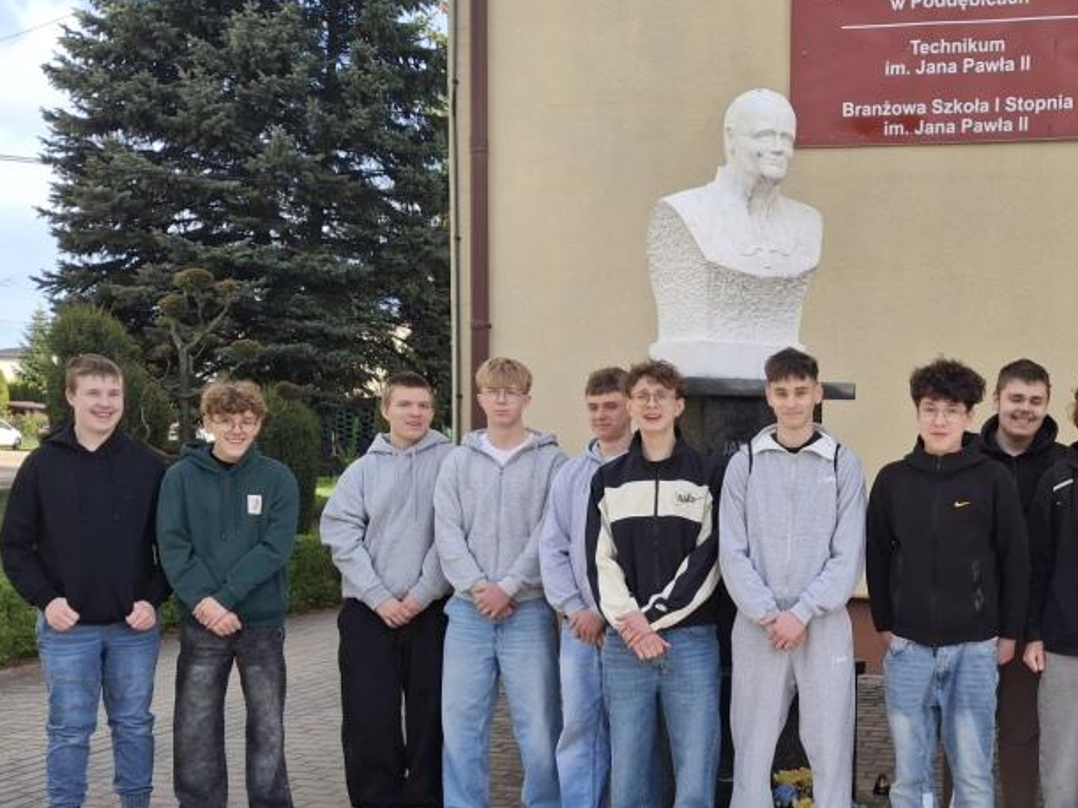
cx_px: 845
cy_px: 513
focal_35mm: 42
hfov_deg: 43.0
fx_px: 1307
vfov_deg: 34.1
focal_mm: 4.69
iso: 25
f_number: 1.8
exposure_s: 1/528
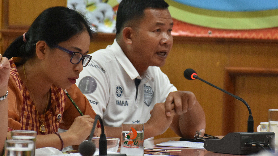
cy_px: 58
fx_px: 1622
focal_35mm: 220
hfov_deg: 9.8
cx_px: 150
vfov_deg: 5.5
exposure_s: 1/200
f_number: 5.6
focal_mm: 116
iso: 2500
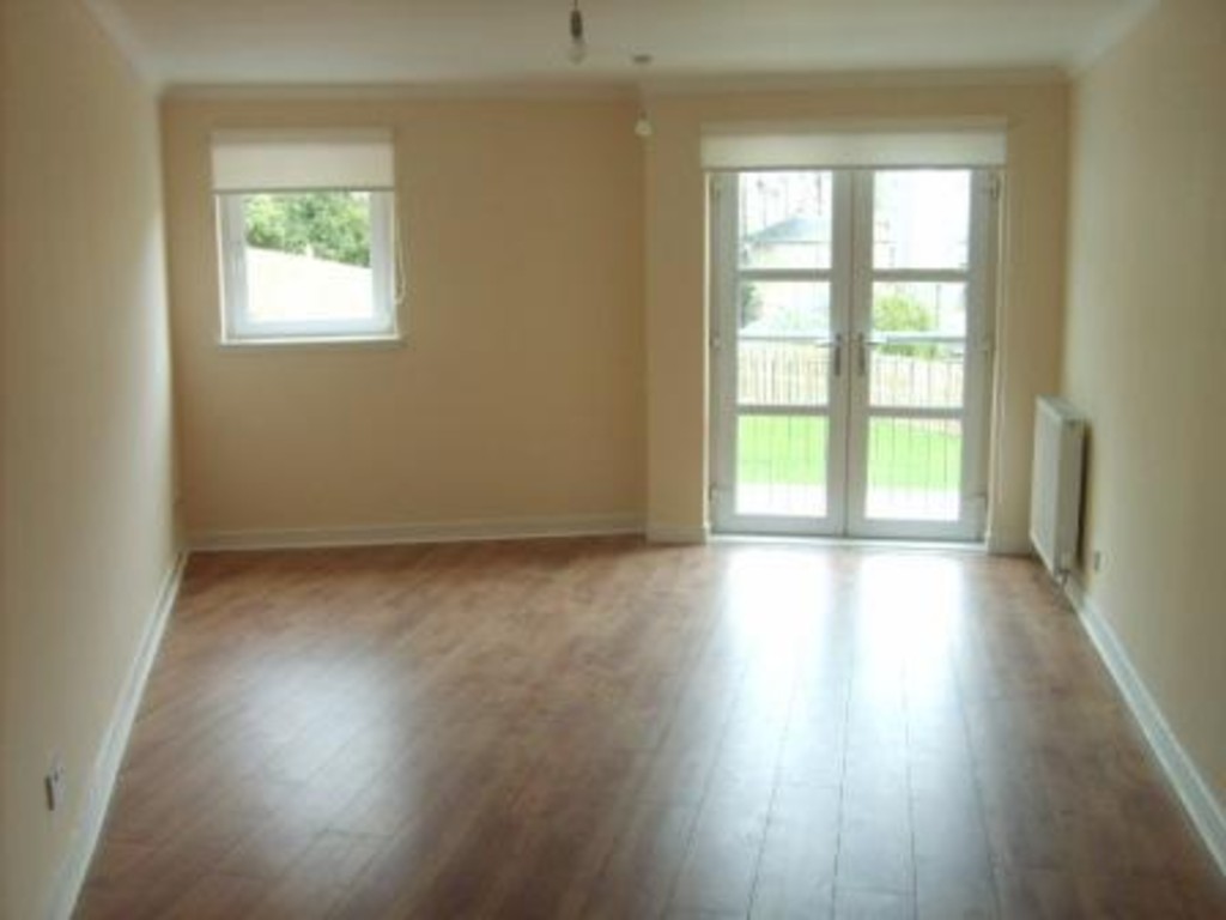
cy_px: 460
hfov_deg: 52.6
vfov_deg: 40.7
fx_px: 1240
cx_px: 613
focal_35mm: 35
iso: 133
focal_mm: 5.8
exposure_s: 1/30
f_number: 2.8
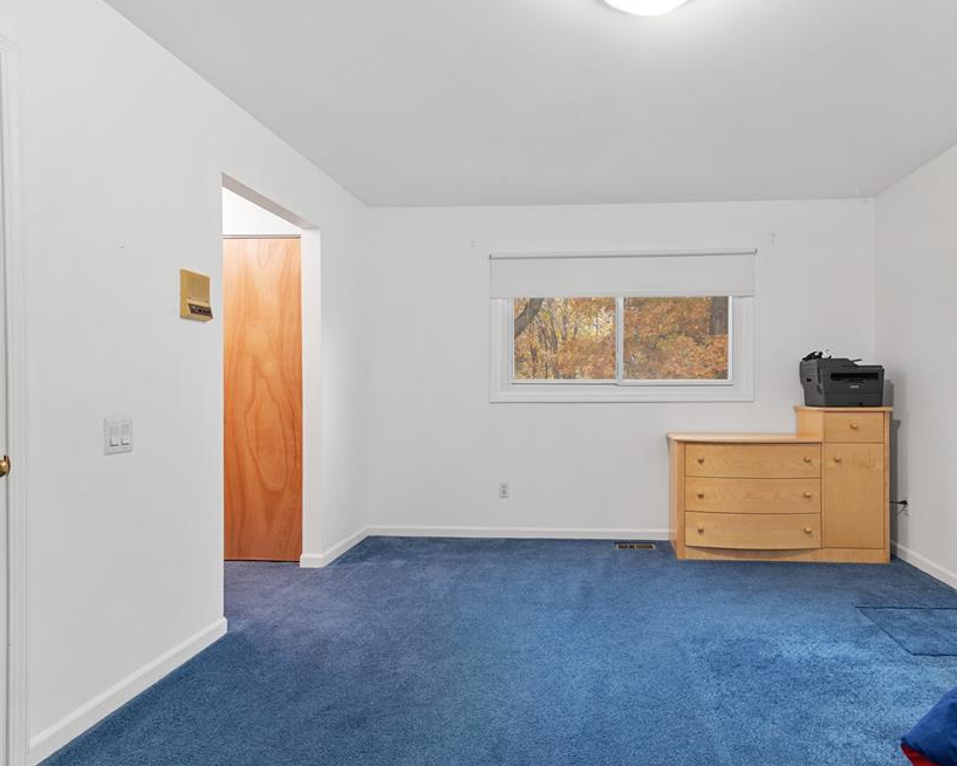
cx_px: 574
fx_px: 567
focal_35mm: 20
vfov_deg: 68.1
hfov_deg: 79.4
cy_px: 387
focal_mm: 17
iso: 320
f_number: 9
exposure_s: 1/1.25
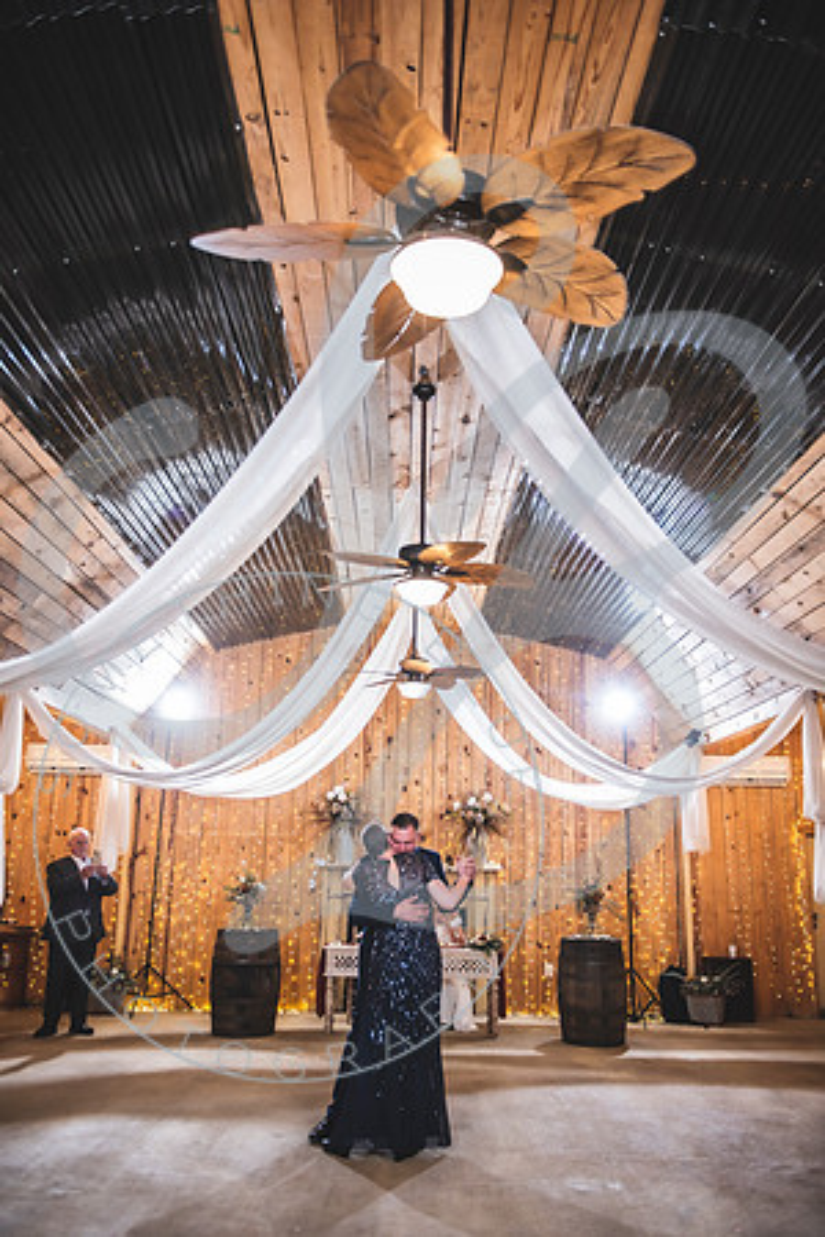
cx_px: 412
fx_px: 1066
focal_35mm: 31
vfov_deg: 60.3
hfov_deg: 42.3
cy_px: 618
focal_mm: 31
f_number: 2.8
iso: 800
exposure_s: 1/125
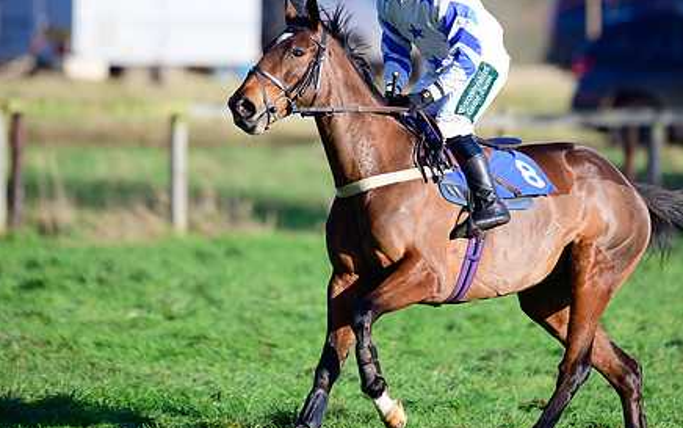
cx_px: 399
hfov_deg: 3.9
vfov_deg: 2.4
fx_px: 10094
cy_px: 149
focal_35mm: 542
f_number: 5
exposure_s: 1/2000
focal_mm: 400
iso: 400
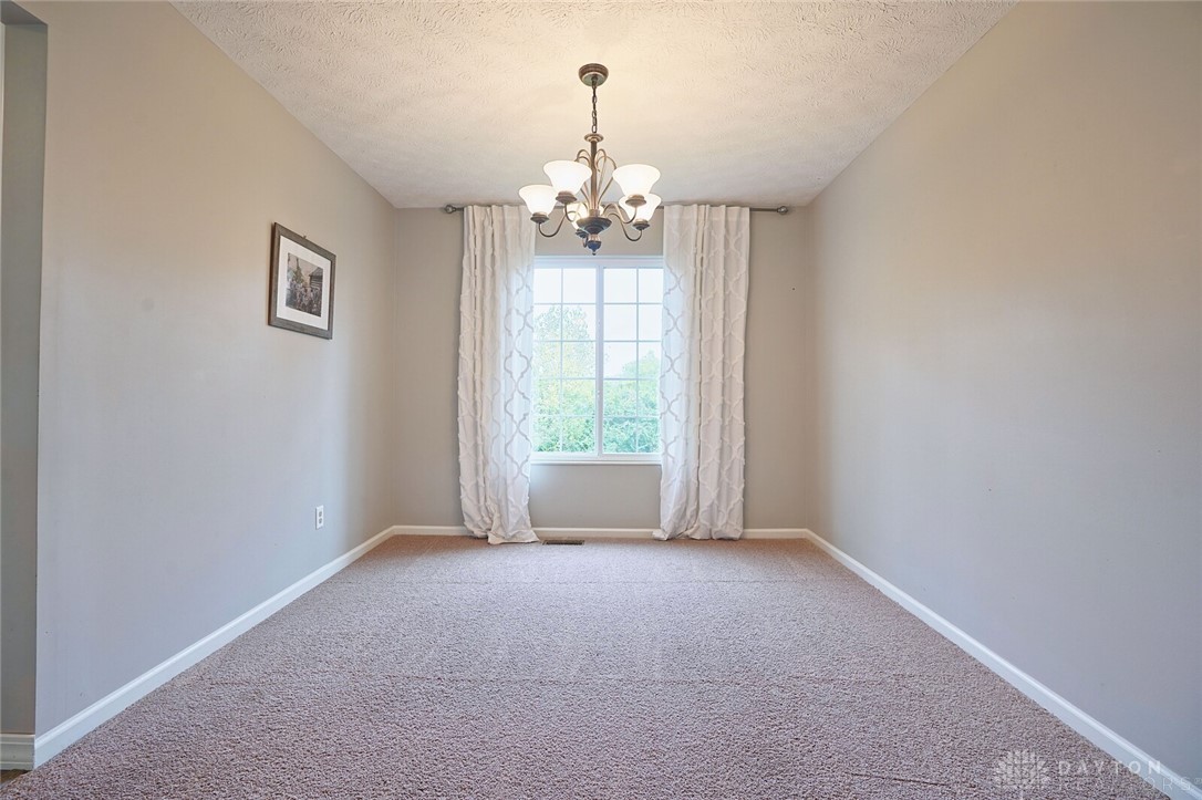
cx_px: 601
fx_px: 534
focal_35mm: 16
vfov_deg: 73.7
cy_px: 400
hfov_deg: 96.8
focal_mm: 16
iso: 400
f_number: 7.1
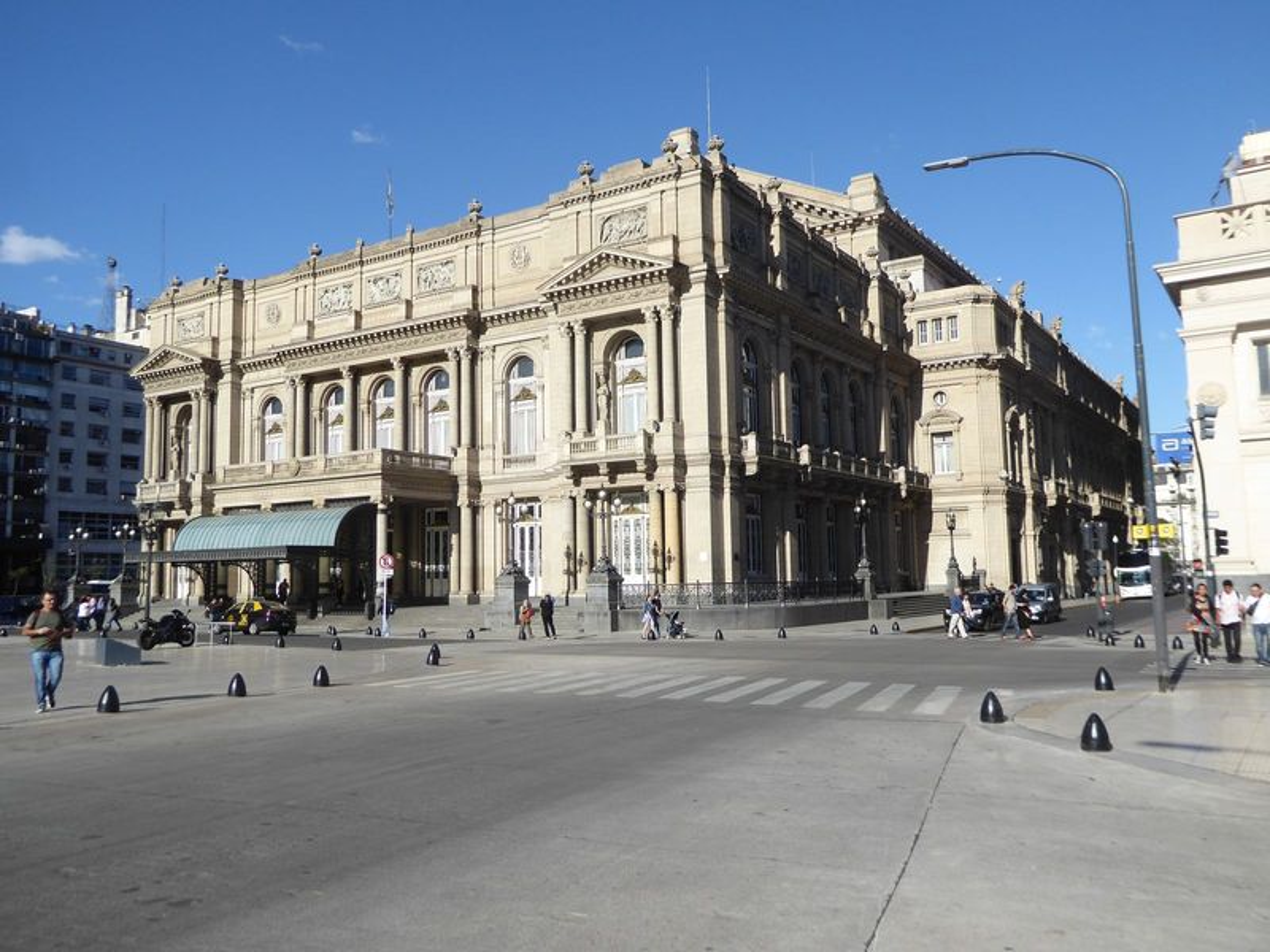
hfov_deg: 61.7
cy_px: 476
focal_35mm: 29
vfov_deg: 48.2
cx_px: 635
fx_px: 1064
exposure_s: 1/800
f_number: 3.5
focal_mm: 5
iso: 80
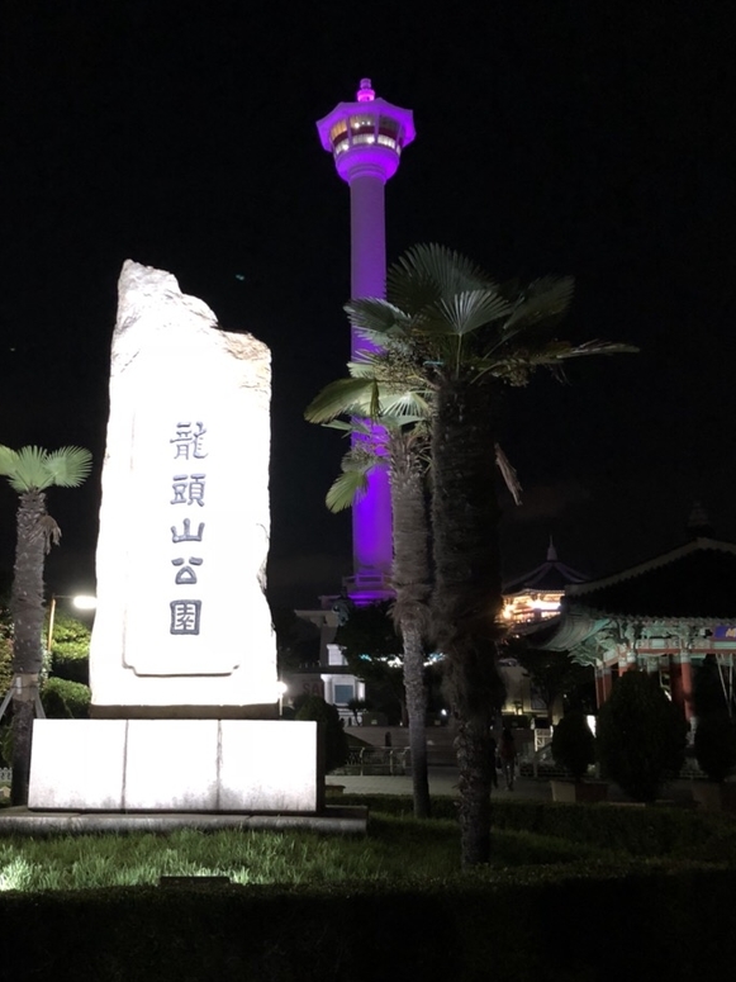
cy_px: 499
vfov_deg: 50.1
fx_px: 1049
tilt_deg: +15.4
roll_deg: -0.5
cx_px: 261
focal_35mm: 37
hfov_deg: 38.3
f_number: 1.8
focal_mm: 4
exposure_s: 1/7
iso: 100
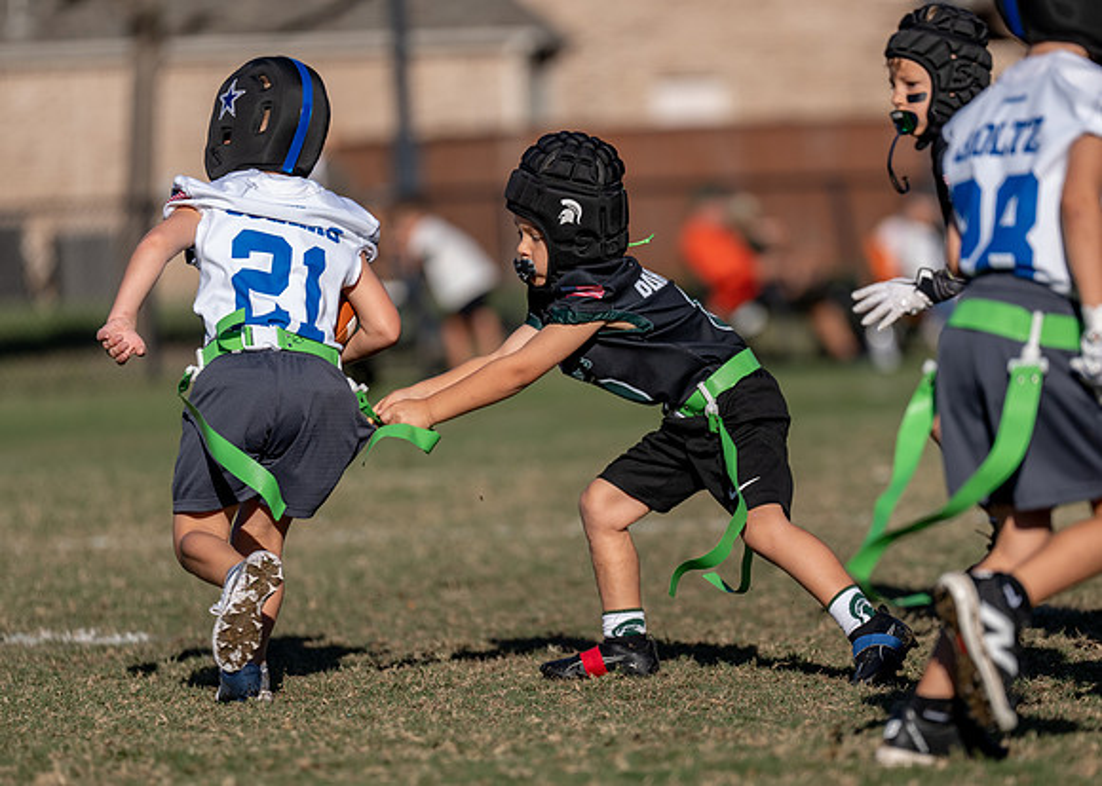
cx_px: 666
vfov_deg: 5.5
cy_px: 443
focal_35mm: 263
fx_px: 8221
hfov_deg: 7.7
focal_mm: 200
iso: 100
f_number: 2.8
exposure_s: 1/2000
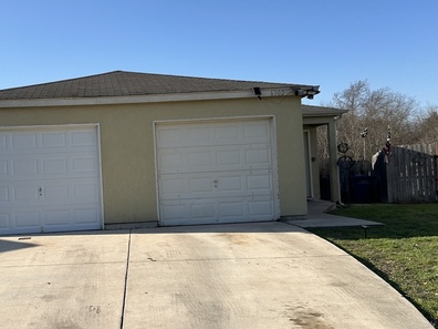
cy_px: 156
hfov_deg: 43.7
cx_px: 125
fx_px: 531
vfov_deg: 34.3
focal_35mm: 42
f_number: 1.5
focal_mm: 5.7
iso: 50
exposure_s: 1/4115
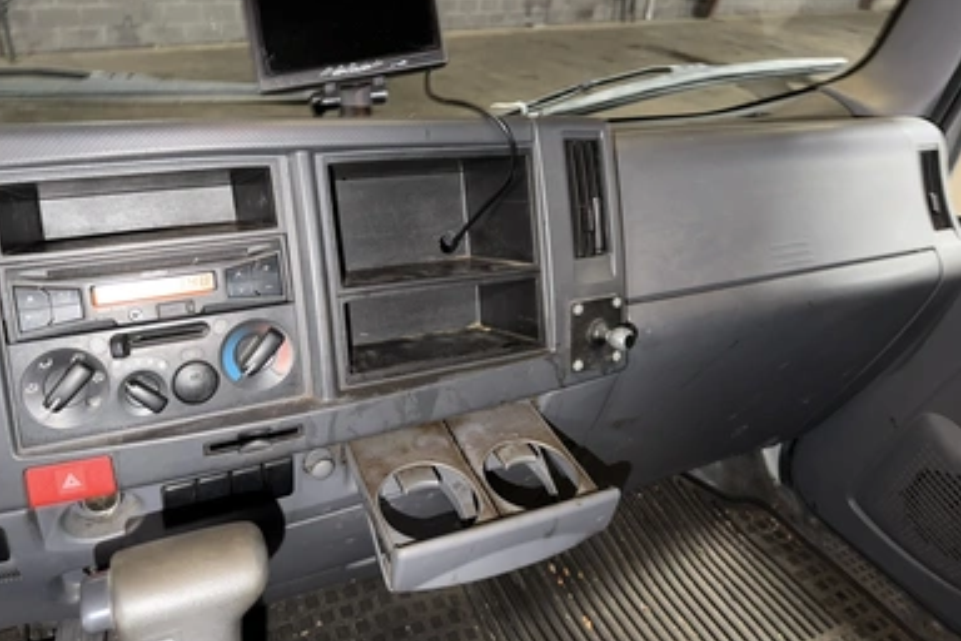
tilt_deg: -28.7
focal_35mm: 26
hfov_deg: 69.4
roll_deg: -4.4
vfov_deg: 49.4
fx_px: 694
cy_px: 275
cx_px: 463
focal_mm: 6.76
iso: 80
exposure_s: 1/4
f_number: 1.78
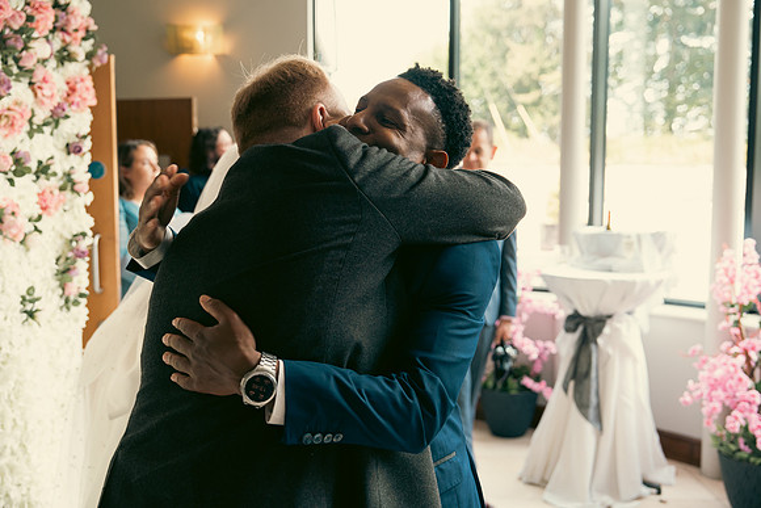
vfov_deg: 36.0
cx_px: 380
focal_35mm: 37
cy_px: 254
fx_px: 782
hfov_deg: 51.9
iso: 640
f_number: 3.5
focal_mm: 37
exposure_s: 1/160
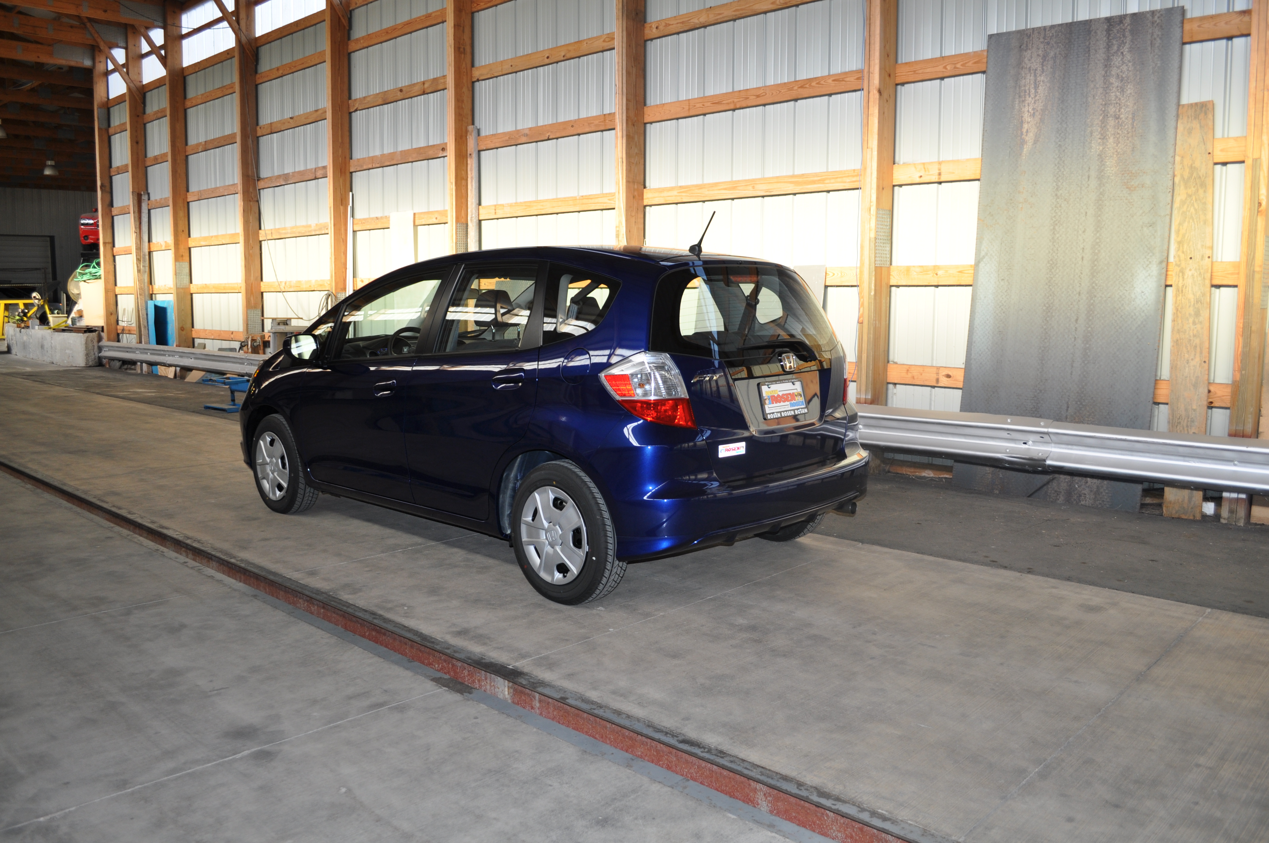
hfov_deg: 67.4
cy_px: 422
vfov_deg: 47.8
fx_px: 951
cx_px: 634
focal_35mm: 27
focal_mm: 18
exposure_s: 1/200
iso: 250
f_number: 3.5
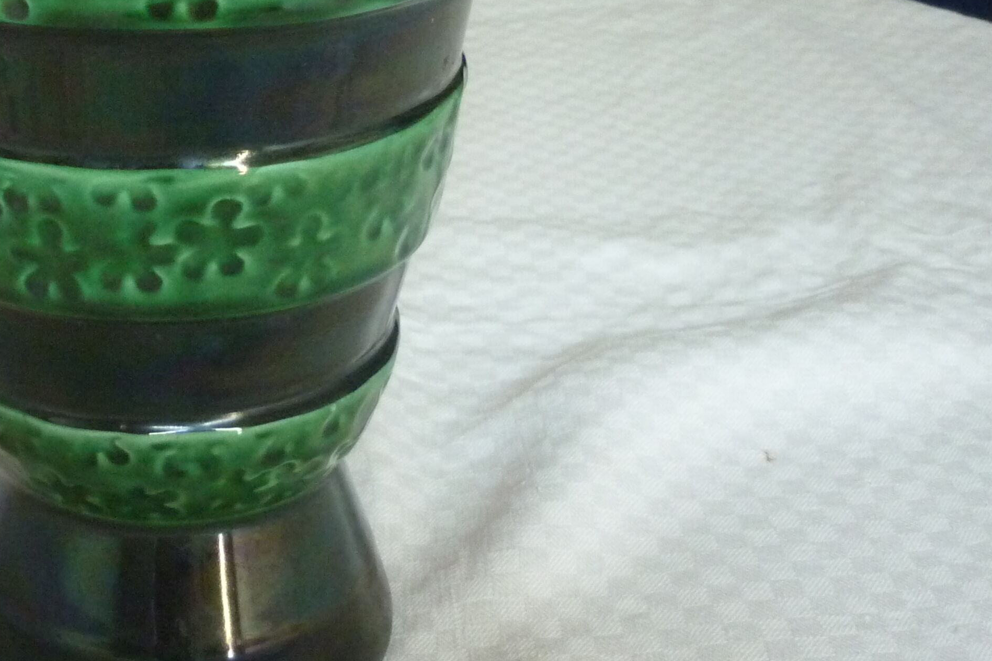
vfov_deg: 20.3
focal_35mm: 66
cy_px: 116
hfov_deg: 29.7
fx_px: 1819
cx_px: 177
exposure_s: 1/30
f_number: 2.8
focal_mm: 5.5
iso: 400
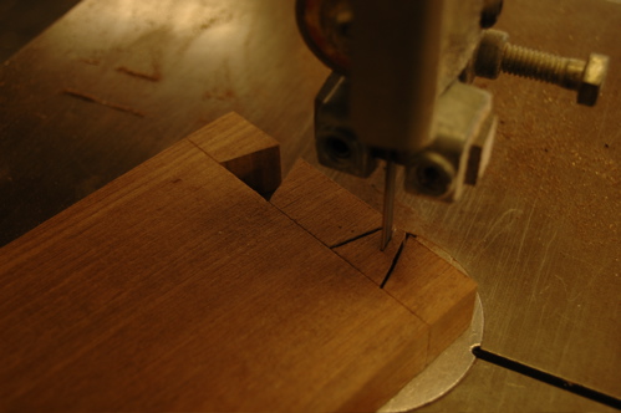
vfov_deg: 28.9
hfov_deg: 42.3
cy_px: 206
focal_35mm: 46
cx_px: 310
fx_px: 802
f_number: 5
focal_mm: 31
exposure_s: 1/20
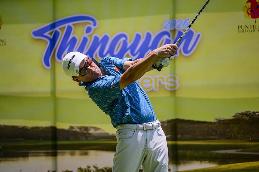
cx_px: 130
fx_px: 1439
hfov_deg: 10.3
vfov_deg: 6.9
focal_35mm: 200
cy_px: 86
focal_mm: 200
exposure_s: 1/8000
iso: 500
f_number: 2.8
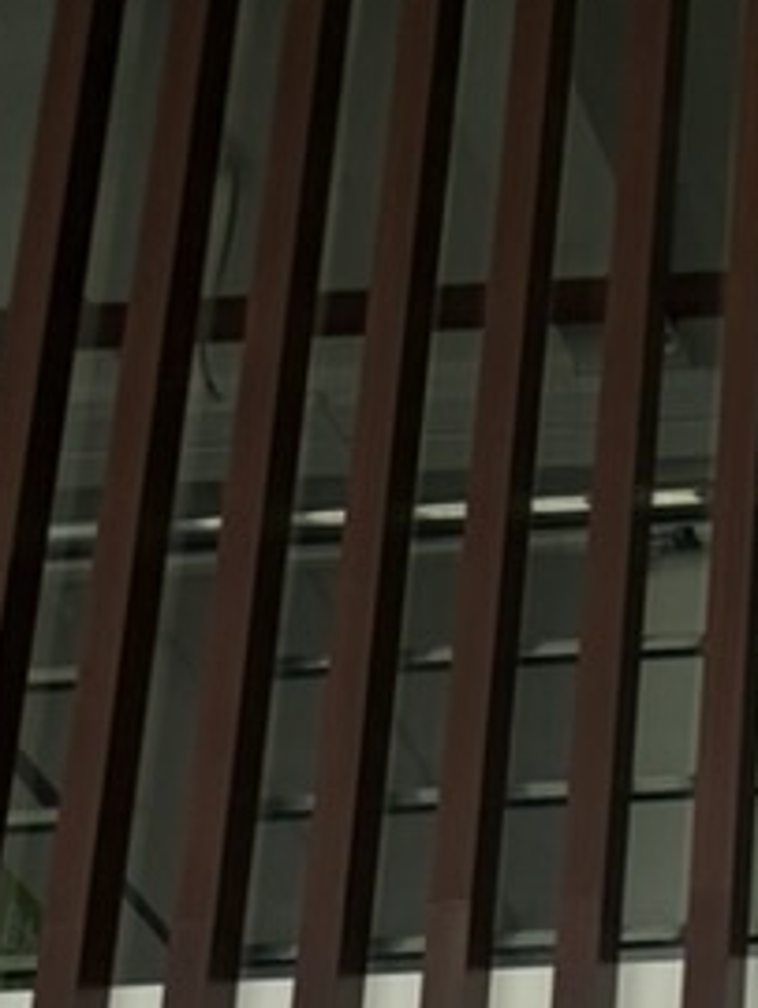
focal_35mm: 91
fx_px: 2653
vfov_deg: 17.1
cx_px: 1411
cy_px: 1885
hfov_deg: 14.2
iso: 80
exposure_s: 1/1018
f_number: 1.78
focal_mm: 6.76
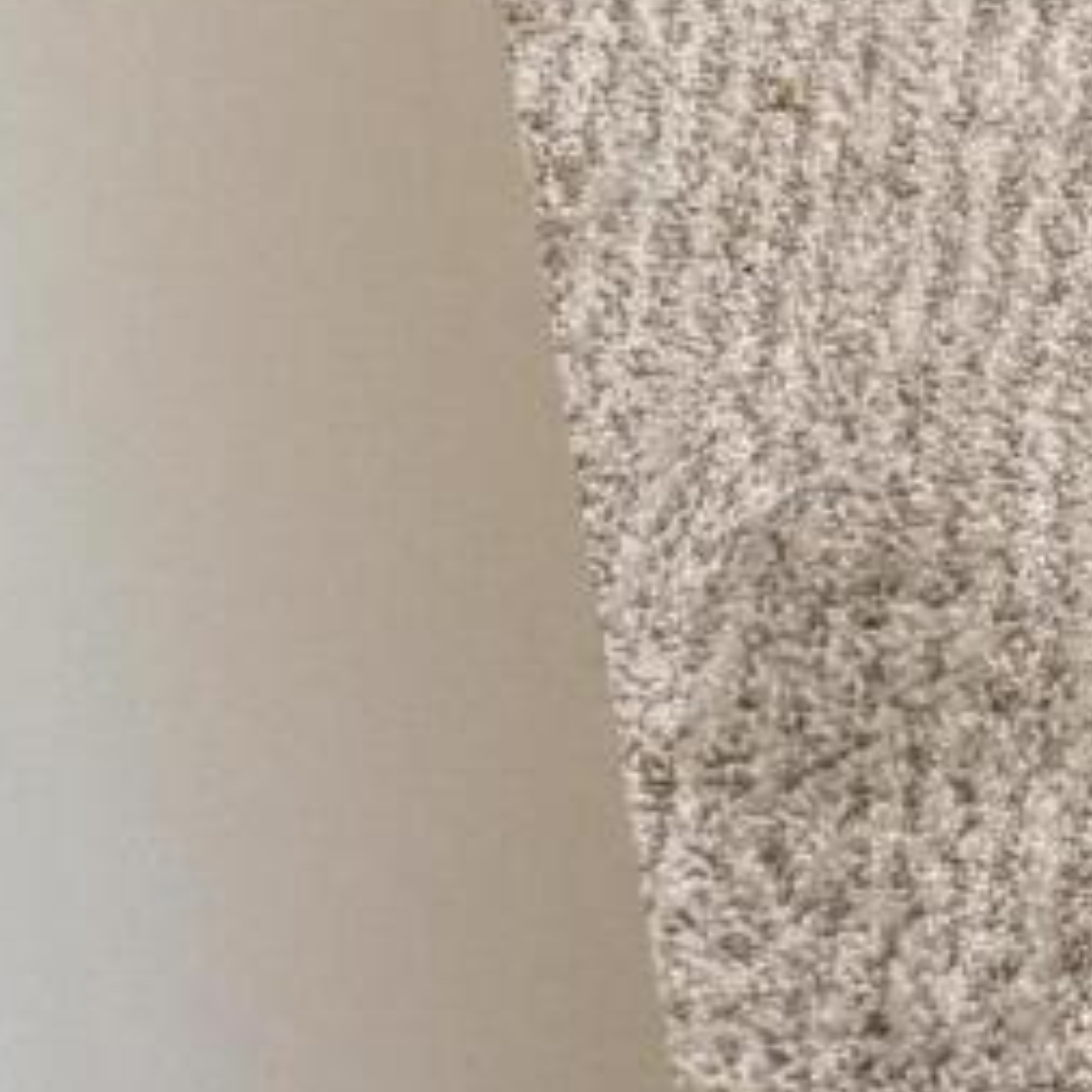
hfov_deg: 8.7
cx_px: 3185
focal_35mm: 168
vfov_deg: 8.7
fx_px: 5996
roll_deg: +0.7
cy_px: -2098
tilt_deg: -22.7
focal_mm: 6.76
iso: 200
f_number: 1.78
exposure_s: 1/120
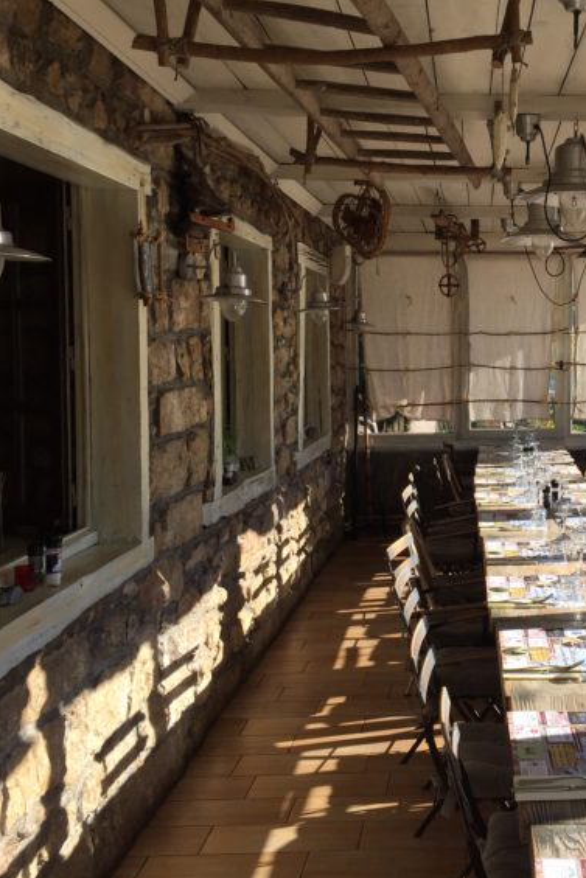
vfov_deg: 47.4
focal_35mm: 41
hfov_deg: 31.2
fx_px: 1000
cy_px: 435
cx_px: 519
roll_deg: -1.1
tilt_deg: -4.4
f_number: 2.2
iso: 32
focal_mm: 4.15
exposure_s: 1/791
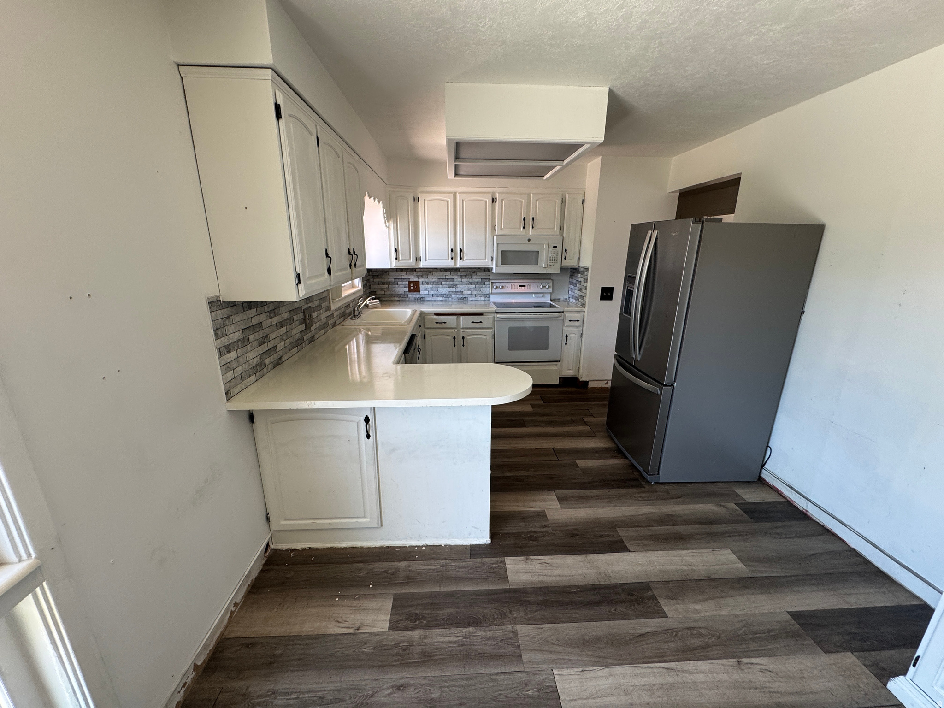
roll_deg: +0.0
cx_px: 472
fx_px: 382
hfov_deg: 102.1
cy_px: 354
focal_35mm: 14
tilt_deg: -16.3
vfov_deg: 85.7
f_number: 2.2
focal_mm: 2.22
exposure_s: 1/99
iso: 160
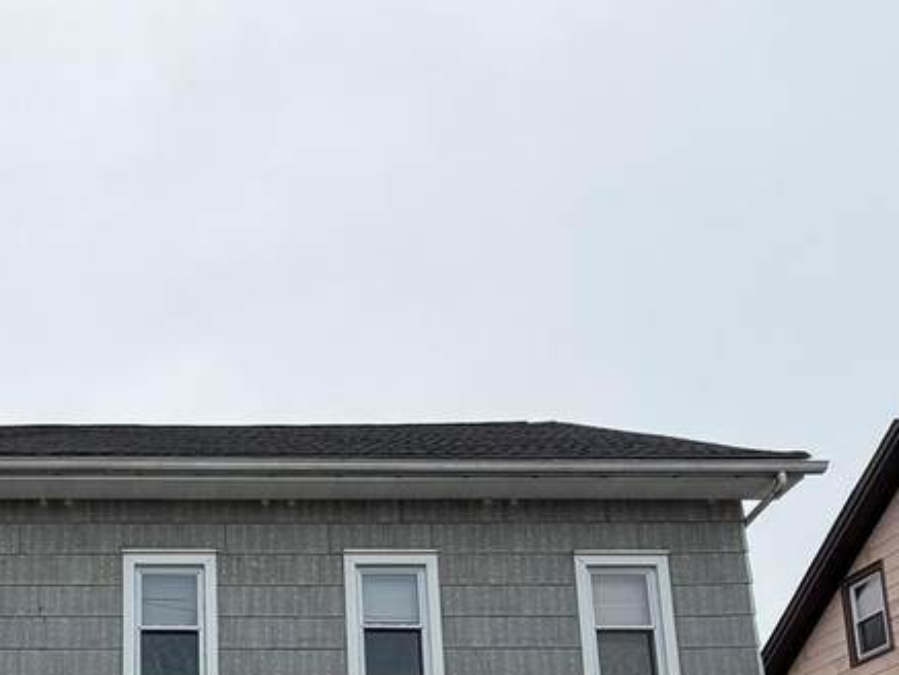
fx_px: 1065
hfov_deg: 42.2
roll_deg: +0.6
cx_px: 97
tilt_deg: +9.5
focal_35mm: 41
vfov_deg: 29.8
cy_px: 821
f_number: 2.2
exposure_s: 1/1399
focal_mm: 2.22
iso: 20
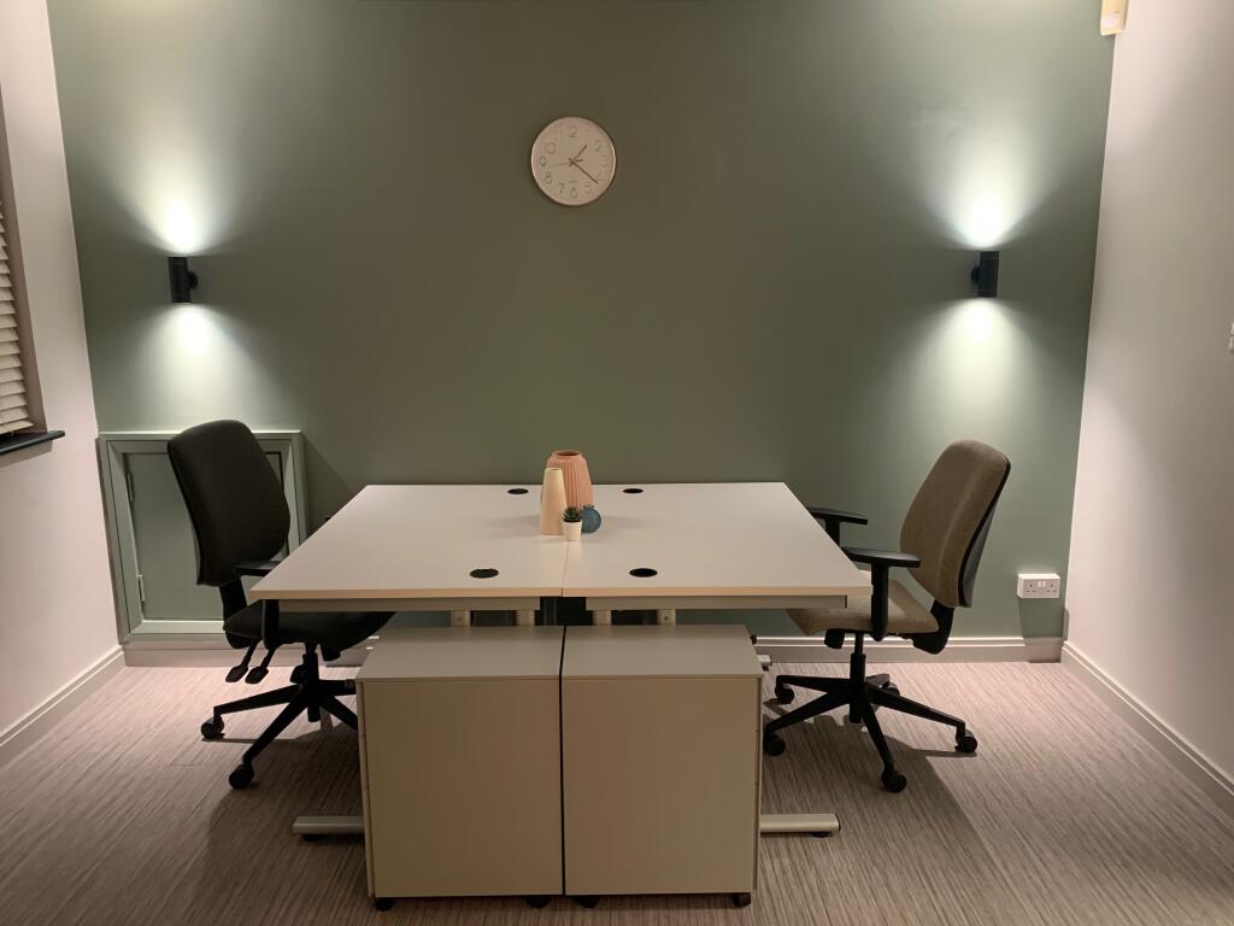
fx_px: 927
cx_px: 617
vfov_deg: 53.1
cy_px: 463
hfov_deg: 67.3
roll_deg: +1.6
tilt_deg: -11.9
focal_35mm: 26
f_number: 1.8
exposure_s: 1/33
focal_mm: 4.25
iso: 320
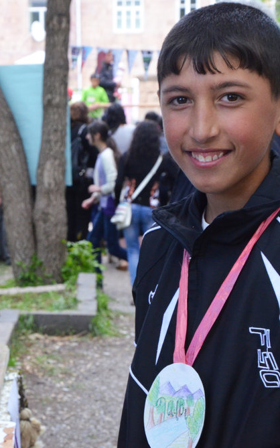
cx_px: 40
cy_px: 222
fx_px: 1197
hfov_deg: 13.3
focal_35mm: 98
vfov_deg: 21.2
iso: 1600
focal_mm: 42
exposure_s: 1/400
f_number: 10
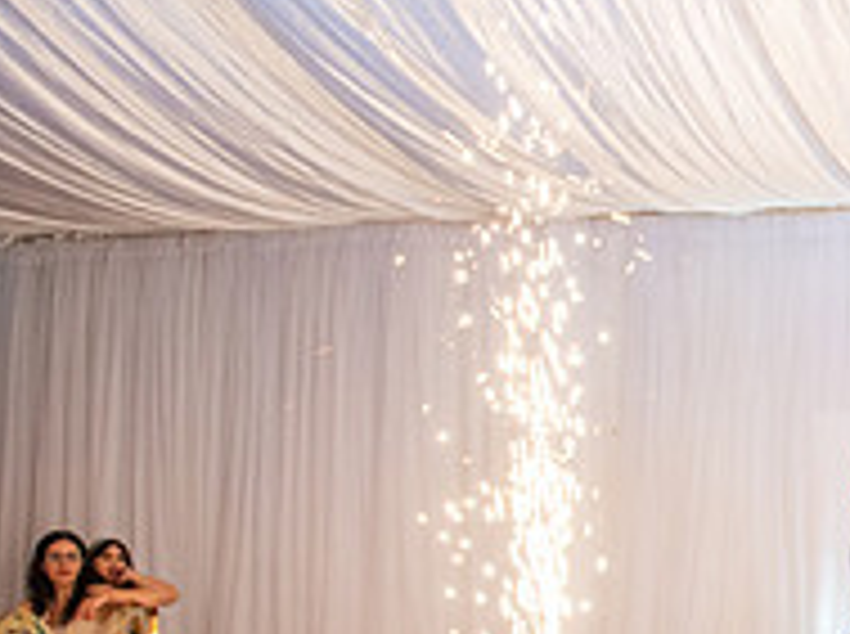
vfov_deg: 20.4
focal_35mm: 71
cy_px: 519
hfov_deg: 23.2
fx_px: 1740
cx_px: 1205
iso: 1000
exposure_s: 1/125
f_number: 5
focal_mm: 24
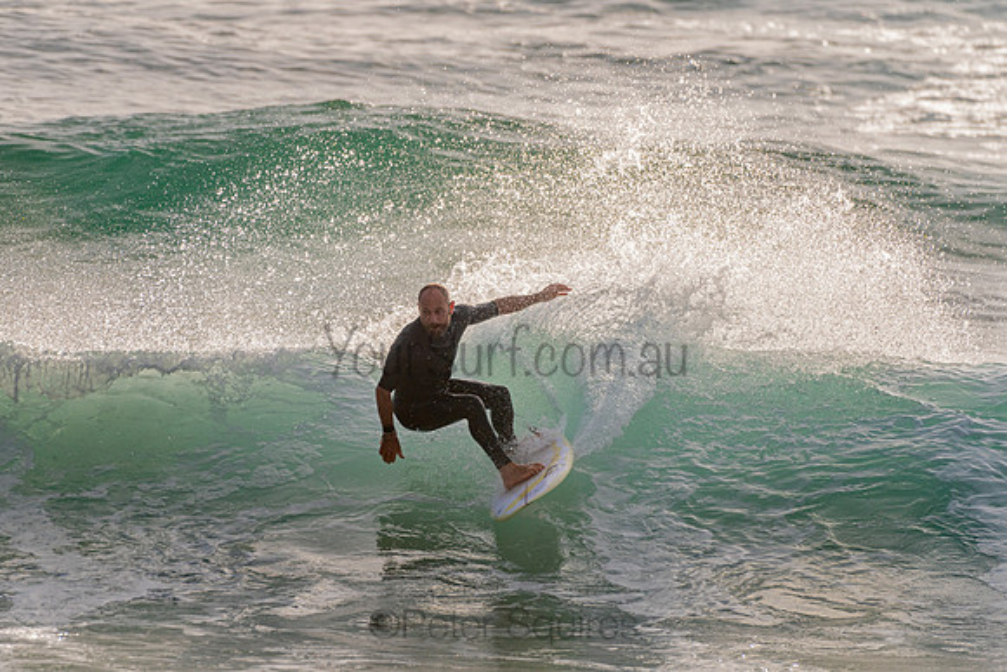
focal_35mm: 613
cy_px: 326
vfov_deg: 2.2
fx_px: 17147
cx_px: 491
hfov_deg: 3.4
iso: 125
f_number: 5.6
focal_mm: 500
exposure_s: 1/2000
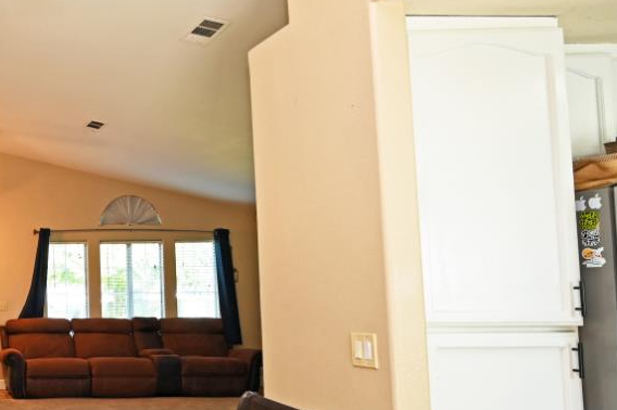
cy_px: 253
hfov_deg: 39.9
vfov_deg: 35.7
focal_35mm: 37
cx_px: -93
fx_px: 634
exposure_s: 1/60
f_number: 4
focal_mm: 14
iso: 450
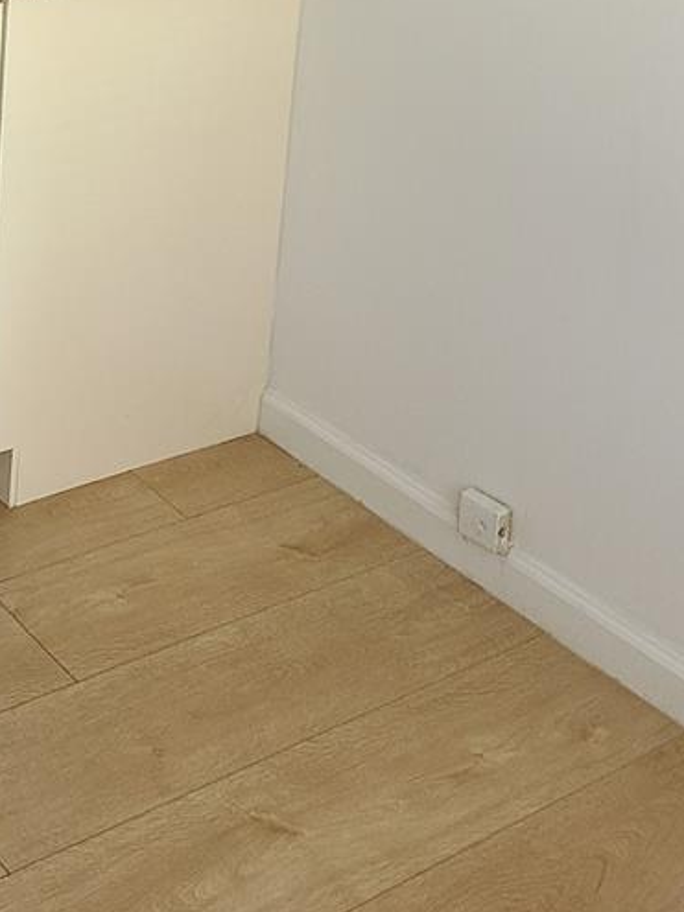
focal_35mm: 63
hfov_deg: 21.8
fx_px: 1661
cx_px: -103
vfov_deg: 27.8
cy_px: -116
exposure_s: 1/60
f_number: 1.8
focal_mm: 5.4
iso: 160
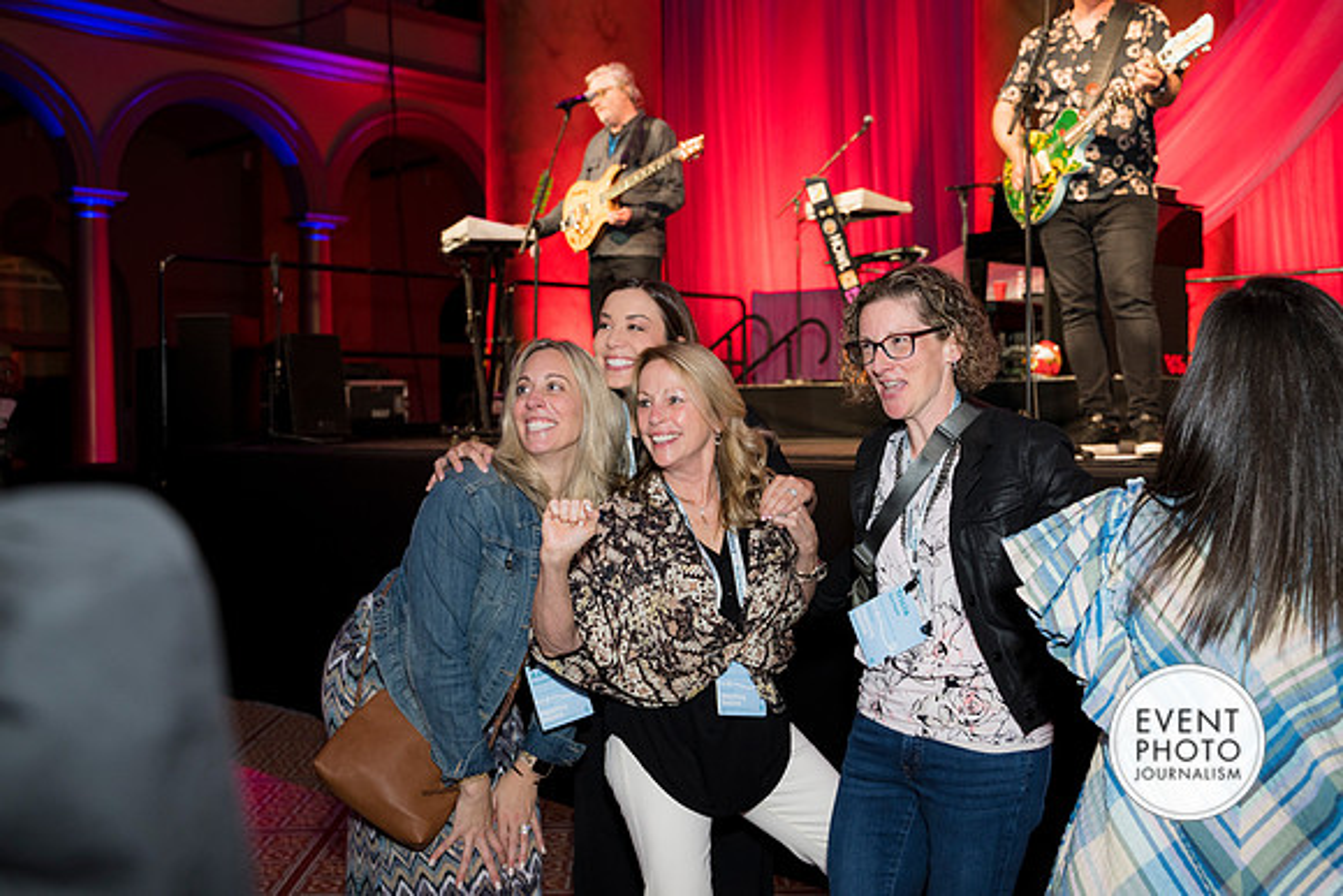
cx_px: 672
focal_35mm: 35
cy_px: 448
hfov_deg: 53.9
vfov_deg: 37.5
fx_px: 1320
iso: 800
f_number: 4
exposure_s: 1/100
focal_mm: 35
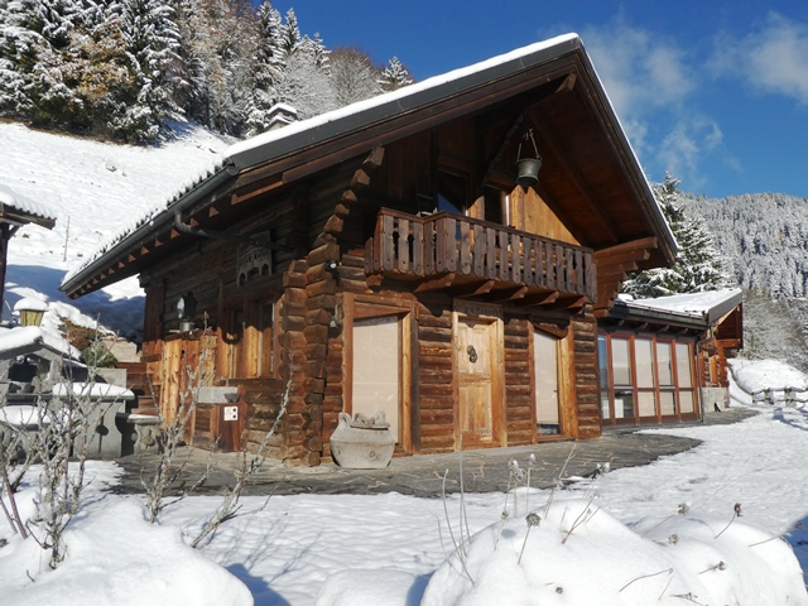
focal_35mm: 24
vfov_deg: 56.8
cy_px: 303
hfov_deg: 71.6
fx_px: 560
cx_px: 404
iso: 80
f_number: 4
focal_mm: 4.3
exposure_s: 1/1000
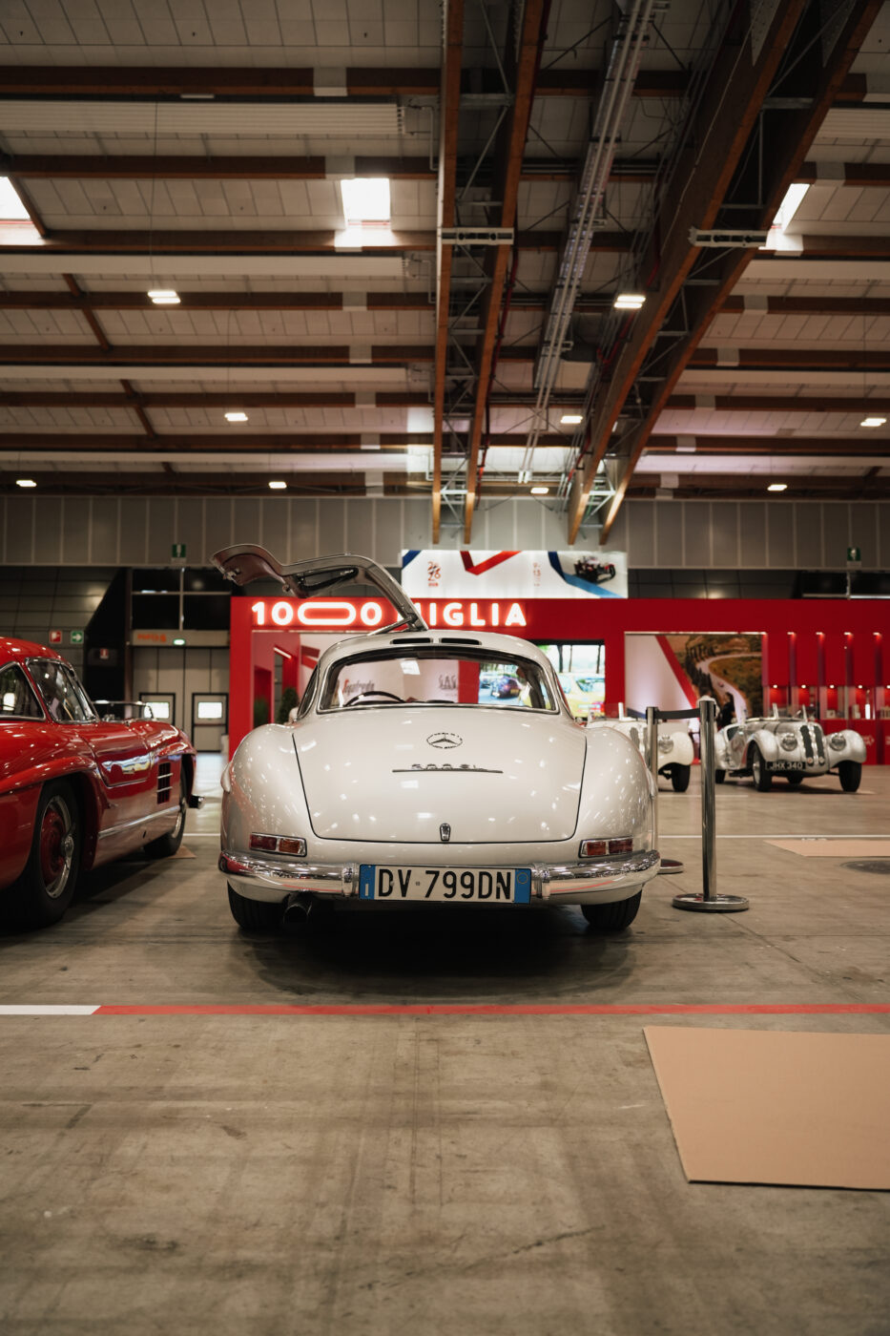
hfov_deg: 46.4
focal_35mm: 28
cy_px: 668
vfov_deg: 65.5
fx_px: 1039
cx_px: 445
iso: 500
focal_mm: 28
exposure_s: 1/80
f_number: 2.8
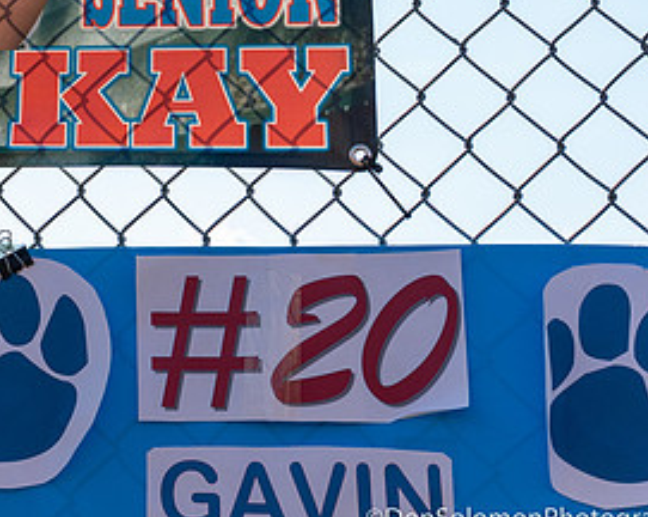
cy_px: -113
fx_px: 1647
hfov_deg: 21.3
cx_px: -33
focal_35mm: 86
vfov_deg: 17.0
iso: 400
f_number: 3.5
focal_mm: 30
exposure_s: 1/4000
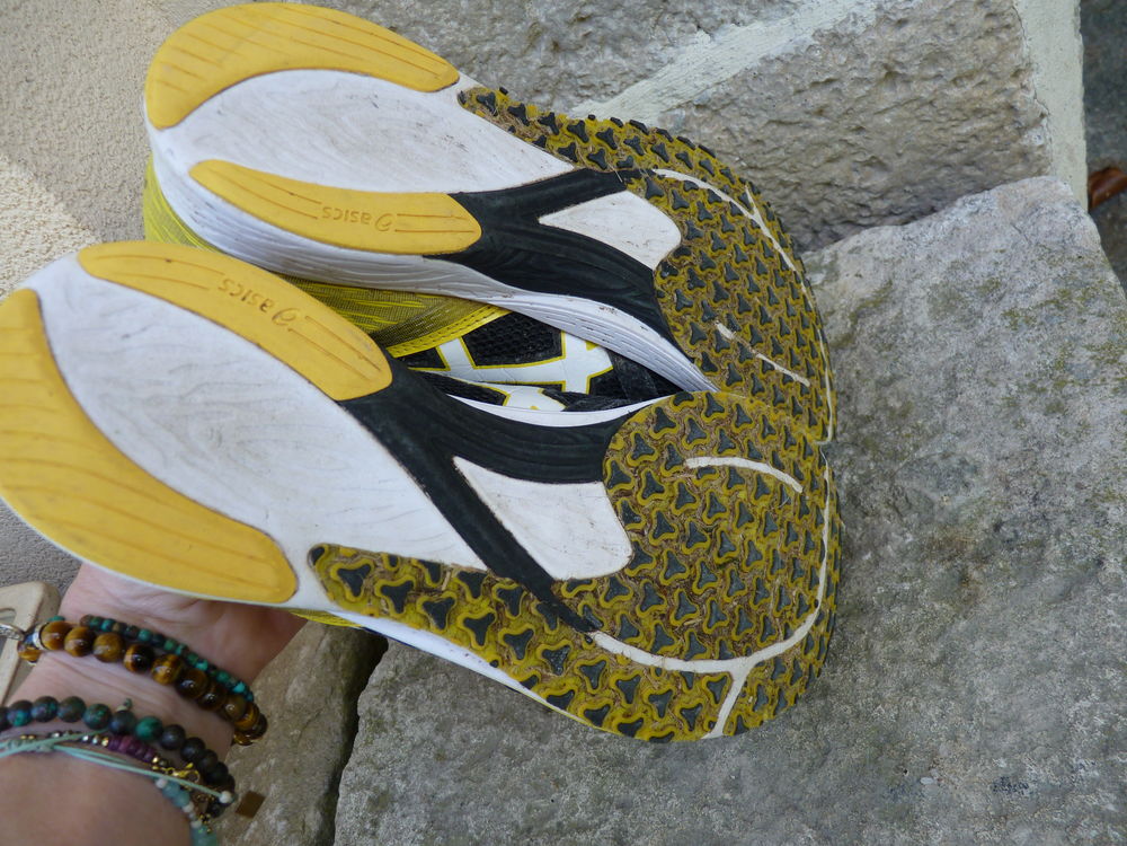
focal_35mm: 27
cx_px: 564
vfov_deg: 51.4
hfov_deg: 65.3
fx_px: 879
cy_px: 423
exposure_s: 1/60
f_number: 2.8
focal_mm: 4.8
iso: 80
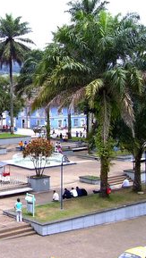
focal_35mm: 64
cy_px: 104
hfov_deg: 18.3
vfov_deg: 32.7
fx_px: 440
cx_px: -3
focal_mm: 5.6
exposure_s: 1/250
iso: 80
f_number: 4.8
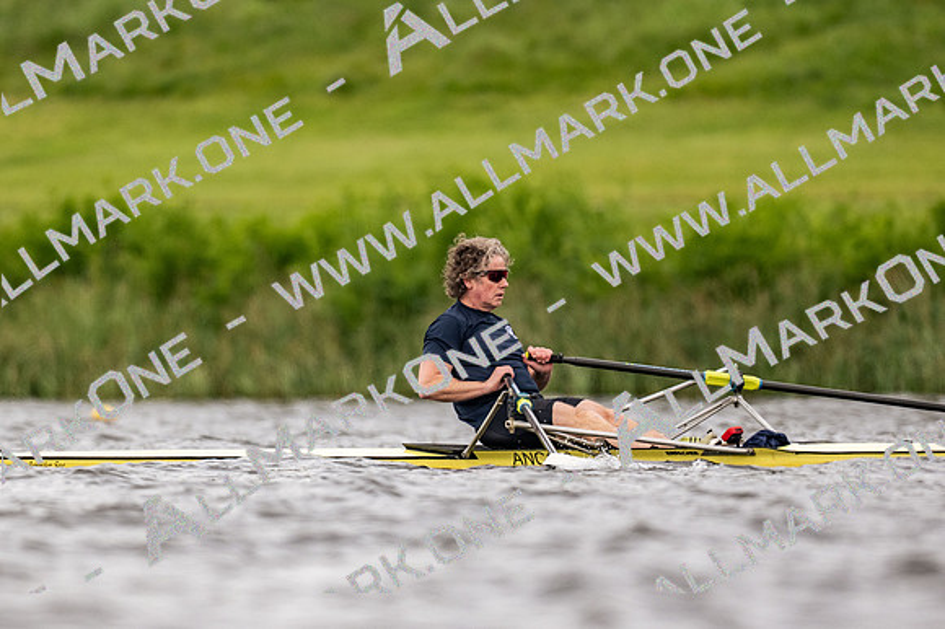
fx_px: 23611
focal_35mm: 900
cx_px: 472
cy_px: 314
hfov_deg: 2.3
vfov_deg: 1.5
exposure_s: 1/2500
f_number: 4
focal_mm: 600
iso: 800
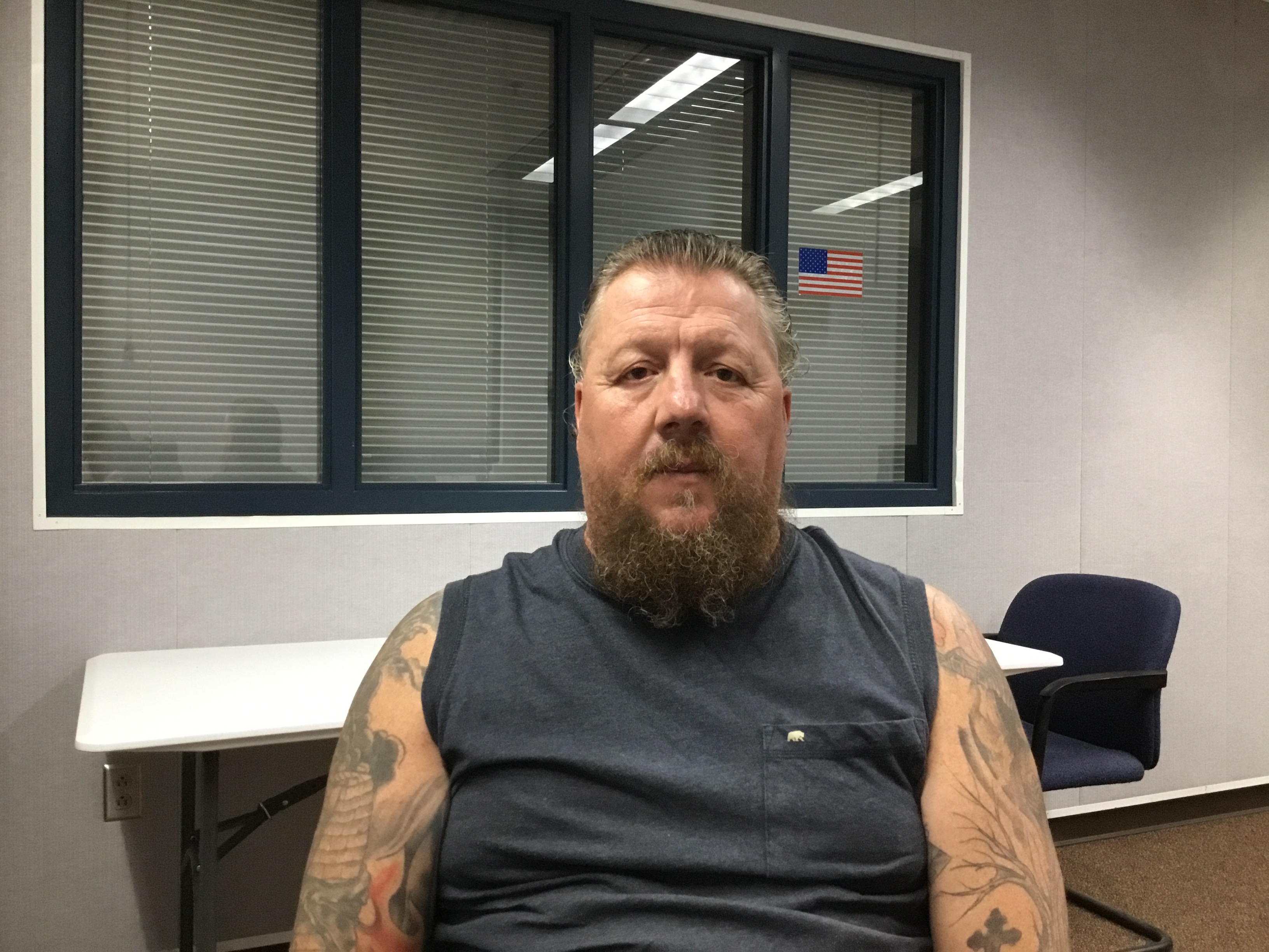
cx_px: 634
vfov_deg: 45.4
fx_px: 1136
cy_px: 476
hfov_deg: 58.4
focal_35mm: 31
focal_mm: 3.3
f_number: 2.4
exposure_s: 1/30
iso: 200
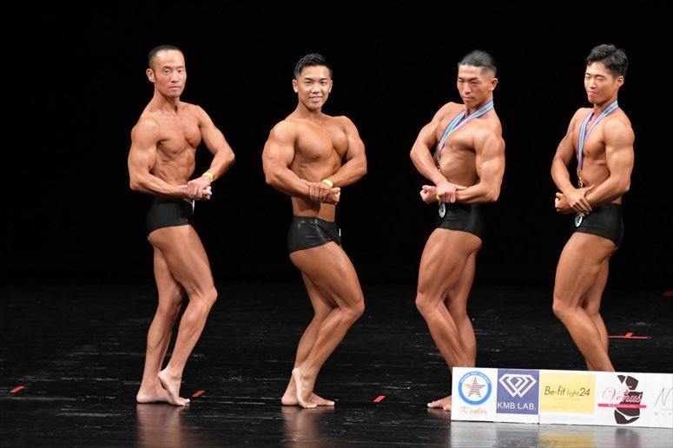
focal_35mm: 270
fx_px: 5045
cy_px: 224
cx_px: 336
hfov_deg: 7.6
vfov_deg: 5.1
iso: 3200
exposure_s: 1/400
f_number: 5.6
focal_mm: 180
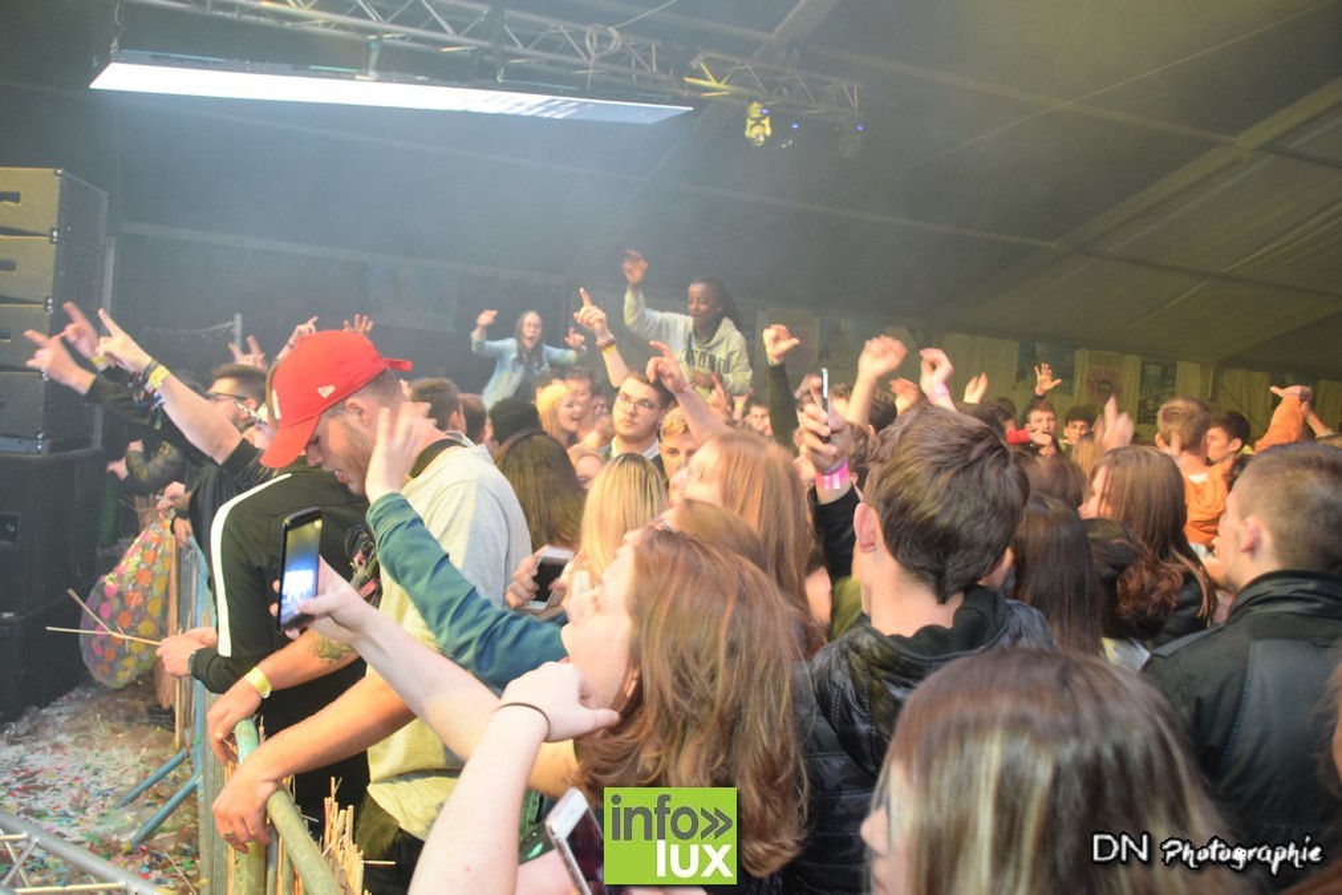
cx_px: 671
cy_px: 448
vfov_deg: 40.0
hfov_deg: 57.2
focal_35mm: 33
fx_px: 1230
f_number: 3.8
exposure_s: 1/40
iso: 1600
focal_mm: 22
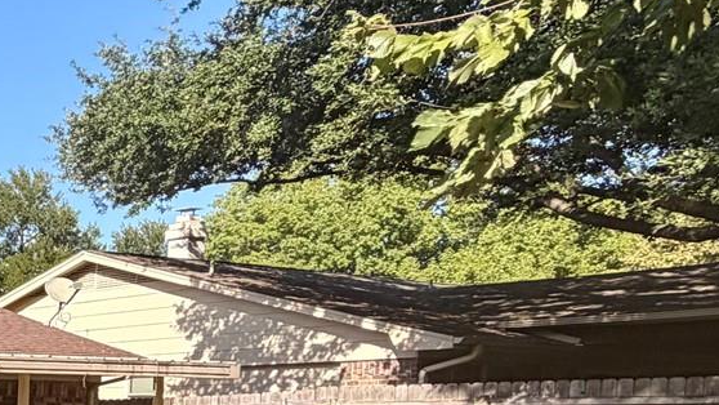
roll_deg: -1.0
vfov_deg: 20.2
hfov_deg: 25.2
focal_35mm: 56
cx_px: -429
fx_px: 1068
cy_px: 480
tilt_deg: -3.2
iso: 40
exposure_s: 1/770
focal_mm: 2.22
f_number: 2.2
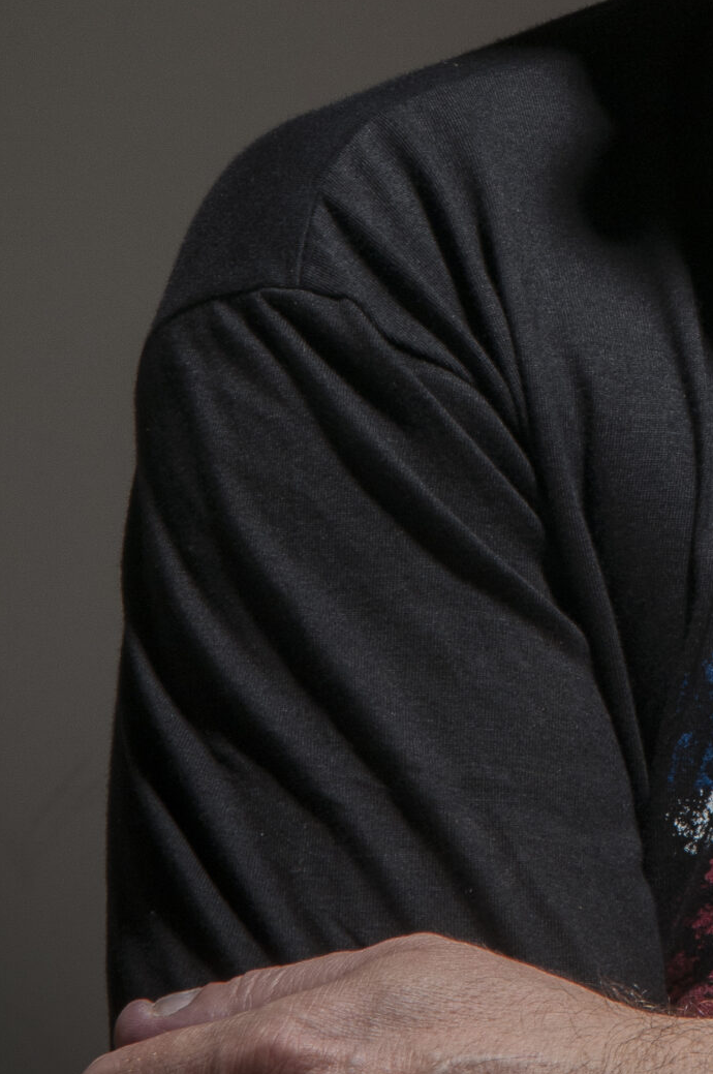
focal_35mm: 314
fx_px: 9360
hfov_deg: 4.4
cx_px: 810
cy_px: 35
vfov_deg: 6.5
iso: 200
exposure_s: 1/125
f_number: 16
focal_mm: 85
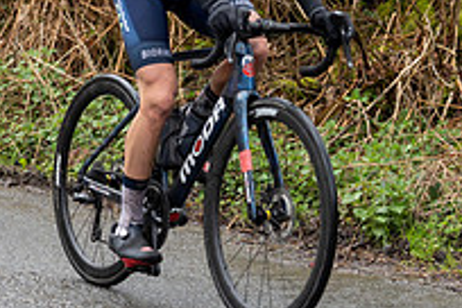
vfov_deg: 6.8
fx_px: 2554
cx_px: -84
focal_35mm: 199
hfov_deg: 10.2
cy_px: -96
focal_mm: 70
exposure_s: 1/1000
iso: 1250
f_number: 3.5
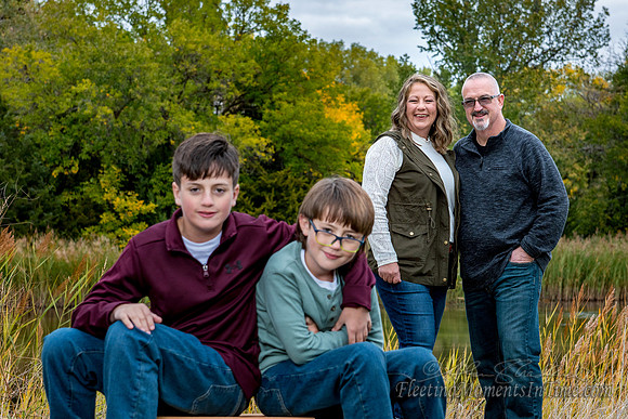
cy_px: 210
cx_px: 314
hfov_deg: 28.8
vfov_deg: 19.5
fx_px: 1221
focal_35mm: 70
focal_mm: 70
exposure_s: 1/125
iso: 320
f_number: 5.6
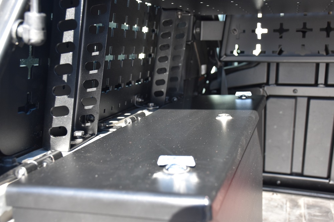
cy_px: 111
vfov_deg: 33.0
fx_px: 376
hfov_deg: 47.9
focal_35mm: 40
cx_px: 167
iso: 400
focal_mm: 27
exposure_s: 1/125
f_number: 5.6
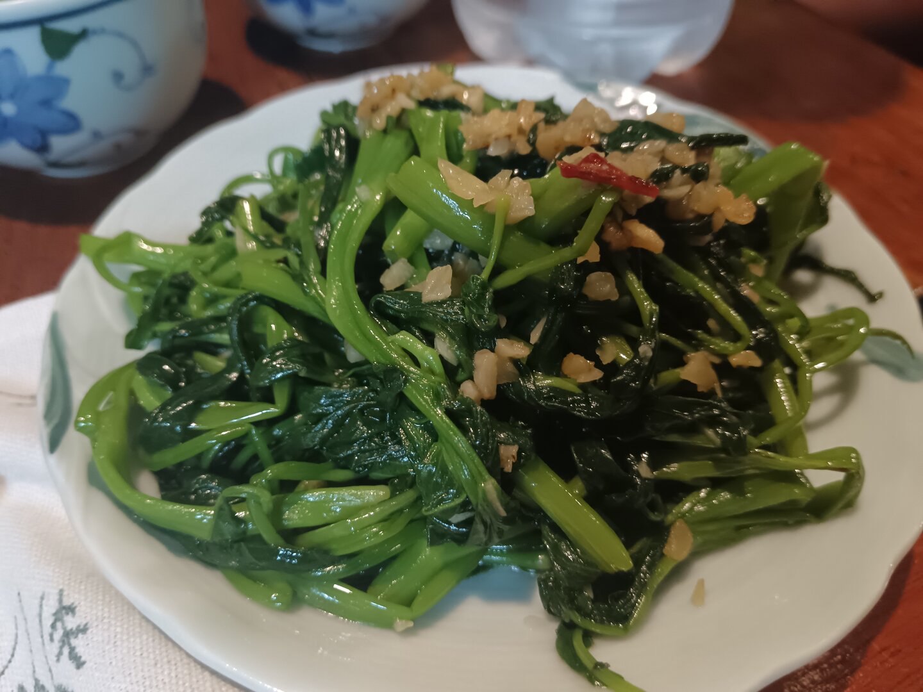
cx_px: 462
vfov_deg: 51.4
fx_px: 720
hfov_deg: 65.3
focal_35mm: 27
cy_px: 346
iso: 1560
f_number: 1.9
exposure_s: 1/25
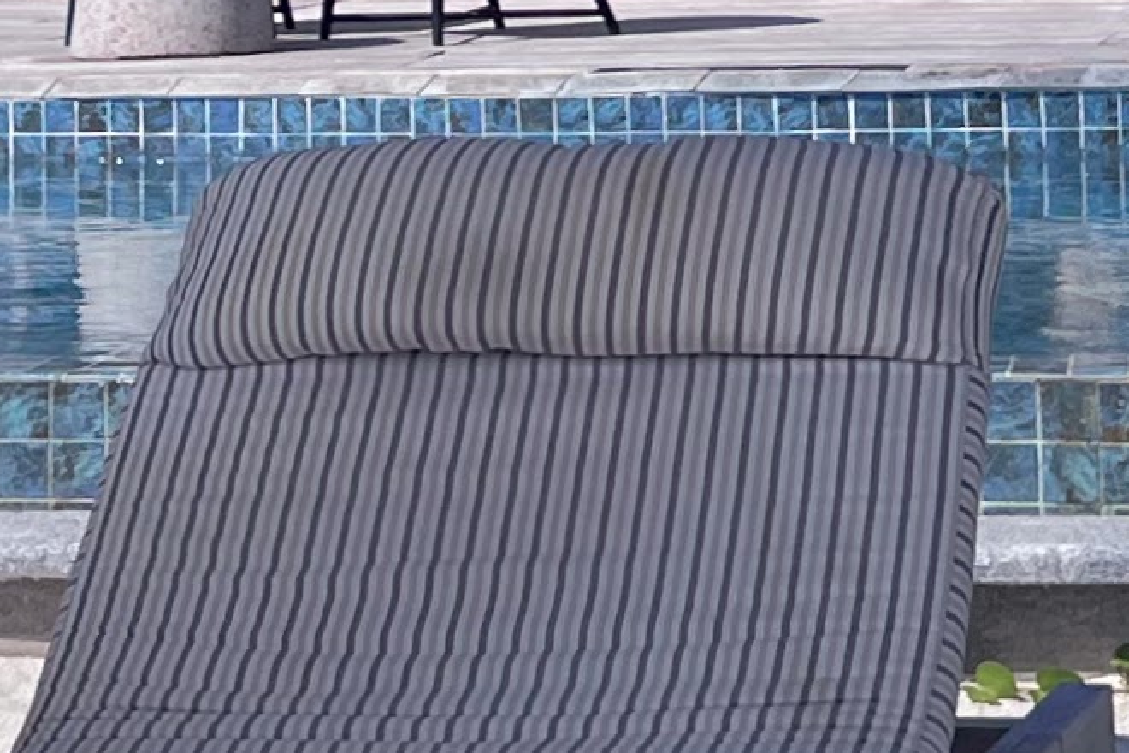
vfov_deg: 8.0
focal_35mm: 163
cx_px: 529
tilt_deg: +8.2
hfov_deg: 12.6
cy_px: -751
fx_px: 5111
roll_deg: +1.7
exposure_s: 1/7463
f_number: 1.5
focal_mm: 5.7
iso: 50
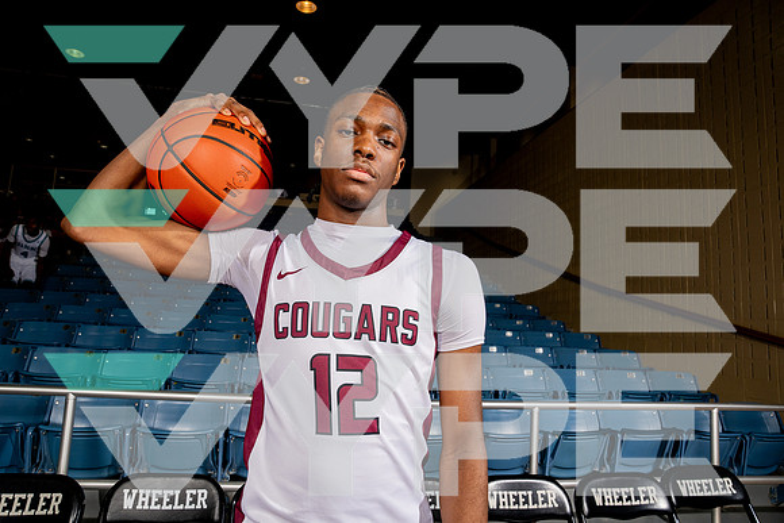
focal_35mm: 24
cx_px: 392
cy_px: 262
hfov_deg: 73.7
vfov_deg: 53.2
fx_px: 523
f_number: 7.1
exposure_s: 1/125
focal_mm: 24
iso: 250
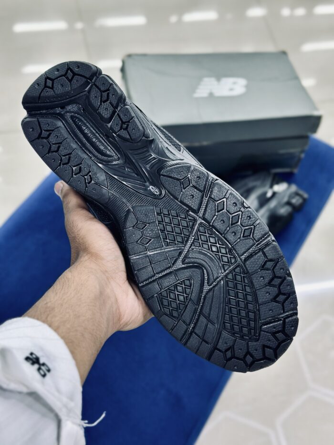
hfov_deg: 30.3
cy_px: 222
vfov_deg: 39.7
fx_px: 617
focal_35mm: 48
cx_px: 167
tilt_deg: -57.2
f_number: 1.78
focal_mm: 6.86
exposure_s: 1/100
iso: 160
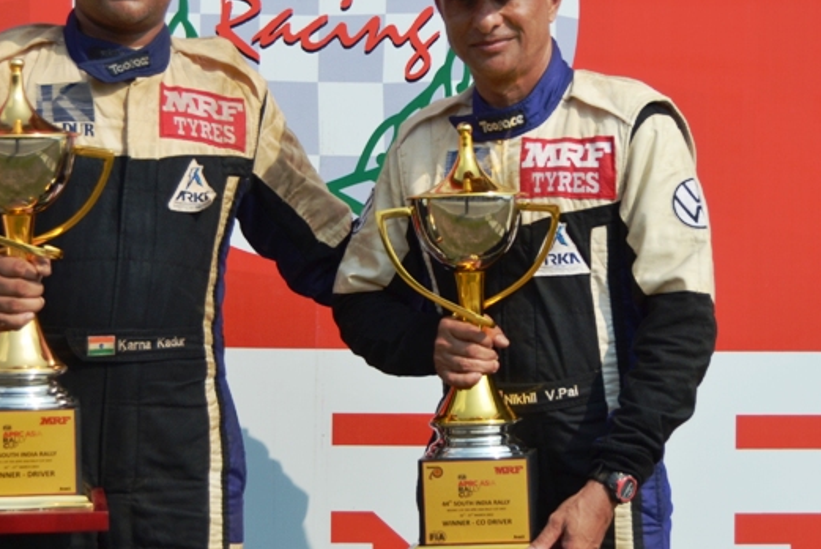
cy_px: 248
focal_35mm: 112
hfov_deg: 18.3
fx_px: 2556
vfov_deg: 12.2
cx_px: 394
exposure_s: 1/800
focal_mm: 38
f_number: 4.8
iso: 100
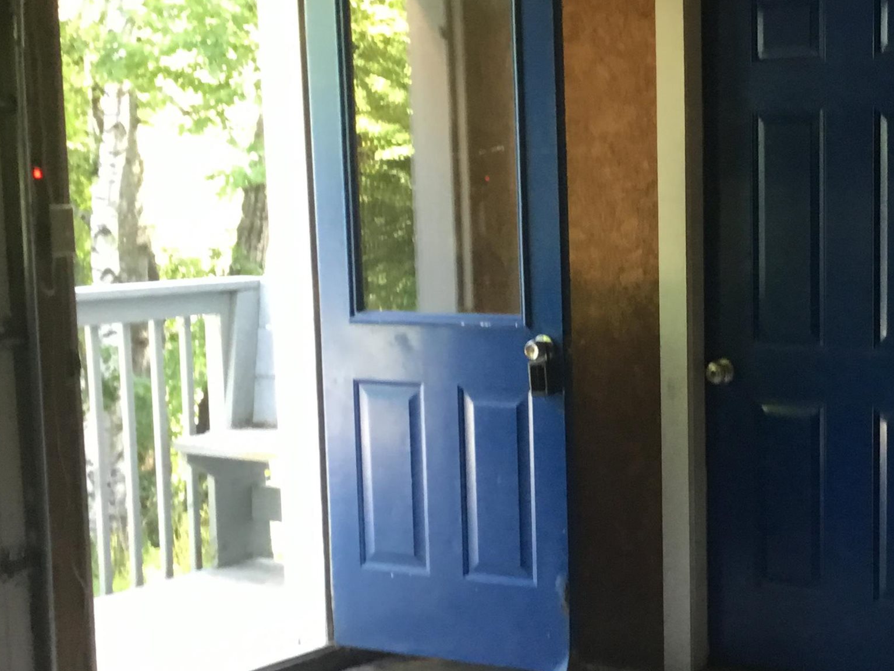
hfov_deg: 29.8
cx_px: 815
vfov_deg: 23.6
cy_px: 377
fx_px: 1601
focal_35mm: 62
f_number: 2.4
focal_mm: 3.3
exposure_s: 1/30
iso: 100
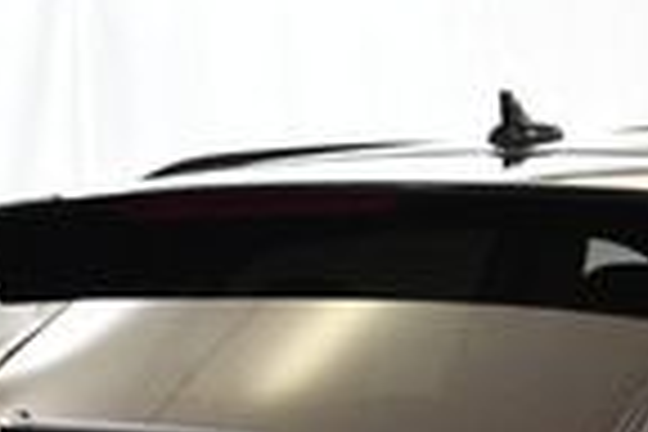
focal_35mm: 187
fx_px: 3366
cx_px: 612
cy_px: 828
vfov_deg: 7.1
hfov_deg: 10.9
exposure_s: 1/125
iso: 1600
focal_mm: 28
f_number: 4.2
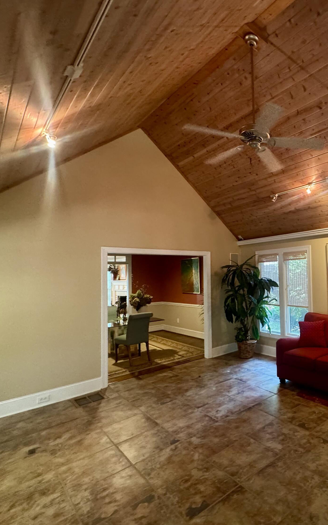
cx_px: 280
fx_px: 286
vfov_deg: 85.1
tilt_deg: +2.9
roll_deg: +2.1
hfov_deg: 53.9
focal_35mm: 20
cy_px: 262
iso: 640
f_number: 2.2
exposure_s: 1/60
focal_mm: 2.22
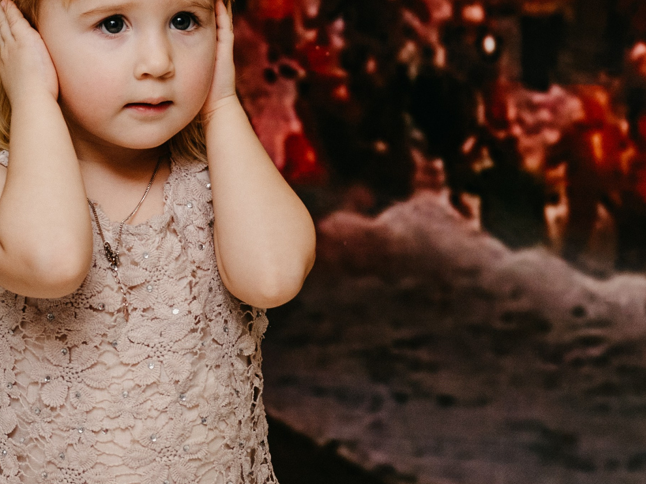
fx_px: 4311
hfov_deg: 8.5
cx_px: 49
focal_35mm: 231
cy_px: 202
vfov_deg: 6.4
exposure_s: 1/160
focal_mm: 70
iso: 250
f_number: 4.5
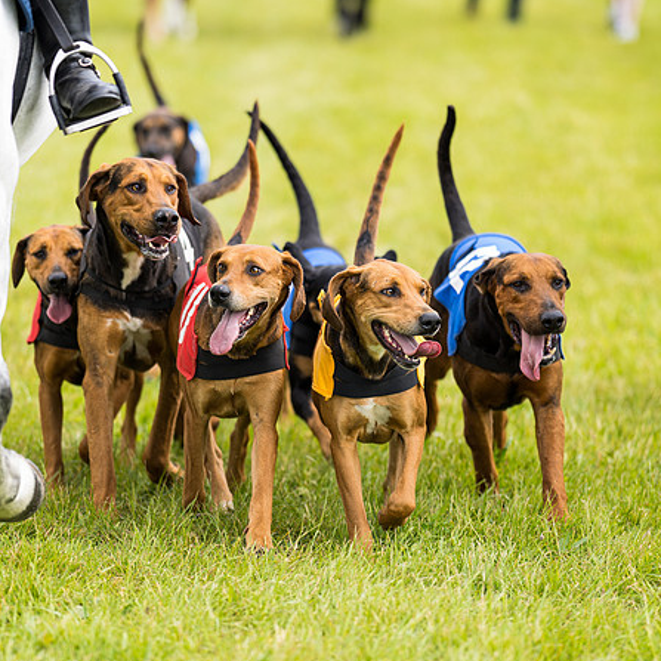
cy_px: 424
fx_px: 4861
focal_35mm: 225
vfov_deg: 7.8
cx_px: 373
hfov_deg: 7.8
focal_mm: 135
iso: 50
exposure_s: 1/640
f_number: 1.8
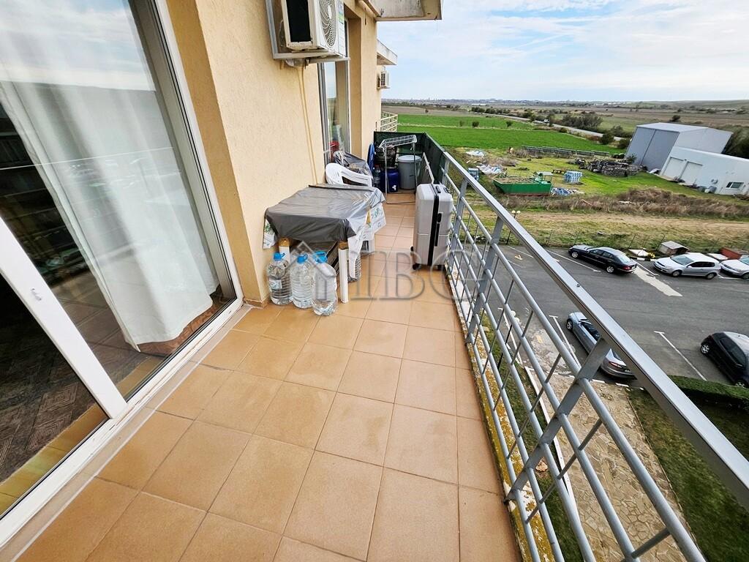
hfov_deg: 106.2
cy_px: 281
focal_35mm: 13
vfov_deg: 89.9
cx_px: 374
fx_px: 281
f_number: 2.2
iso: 32
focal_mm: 1.7
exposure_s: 1/1120
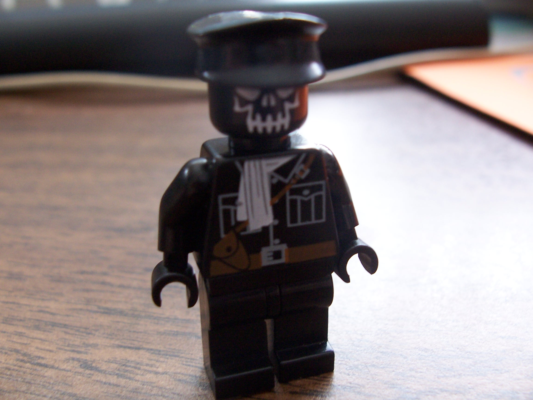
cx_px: 266
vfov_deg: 40.7
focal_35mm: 35
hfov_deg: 52.6
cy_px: 200
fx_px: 539
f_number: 2.8
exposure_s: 1/20
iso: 140
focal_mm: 6
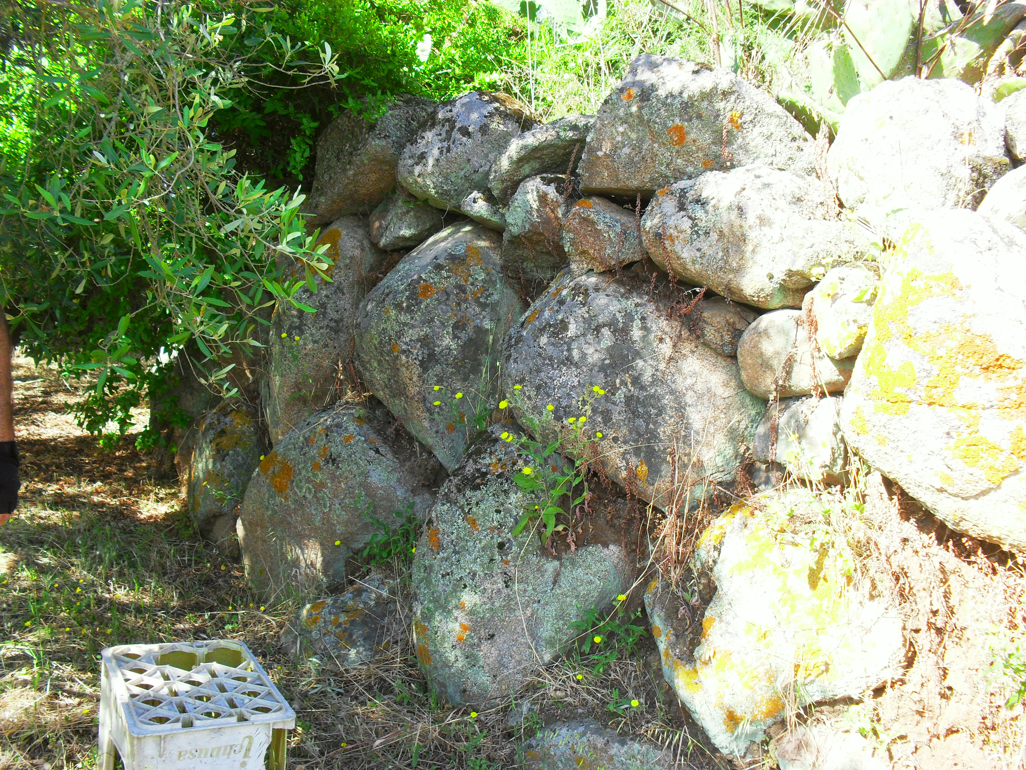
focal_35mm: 35
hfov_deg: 52.6
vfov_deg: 40.7
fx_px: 1037
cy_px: 385
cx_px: 513
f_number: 3.2
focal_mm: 6.3
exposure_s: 1/250
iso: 100
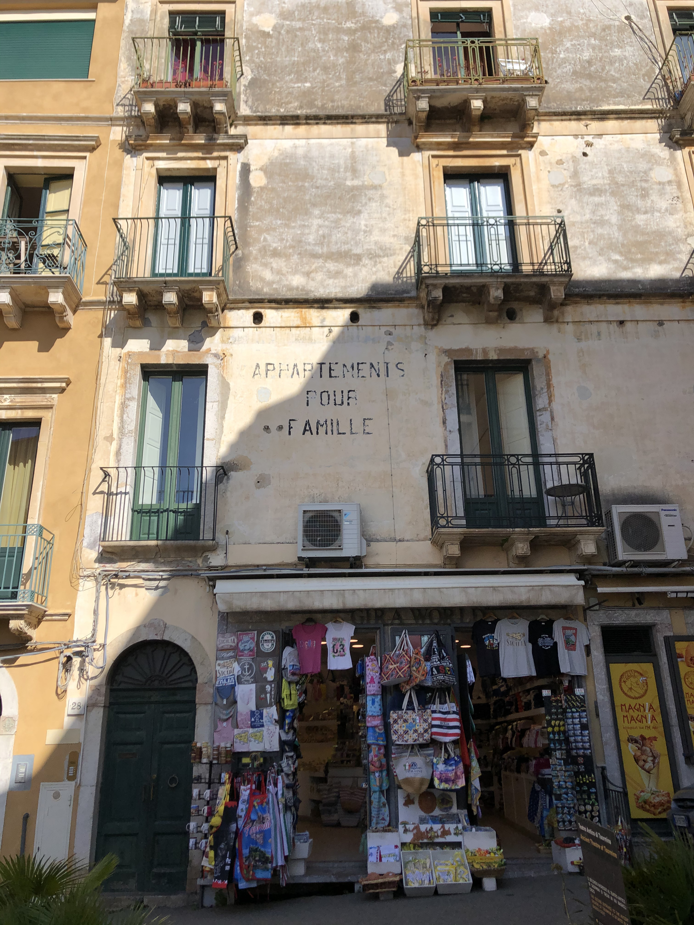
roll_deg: +1.6
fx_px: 748
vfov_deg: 63.4
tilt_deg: +20.6
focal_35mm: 28
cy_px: 462
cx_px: 347
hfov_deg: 49.7
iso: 25
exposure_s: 1/2525
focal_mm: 4
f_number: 1.8
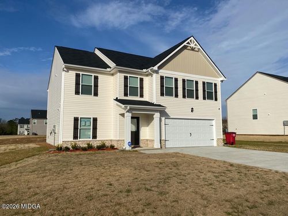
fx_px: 216
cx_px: 144
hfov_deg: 67.3
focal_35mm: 26
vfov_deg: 53.1
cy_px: 108
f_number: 1.8
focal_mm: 4.25
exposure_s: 1/7692
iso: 32
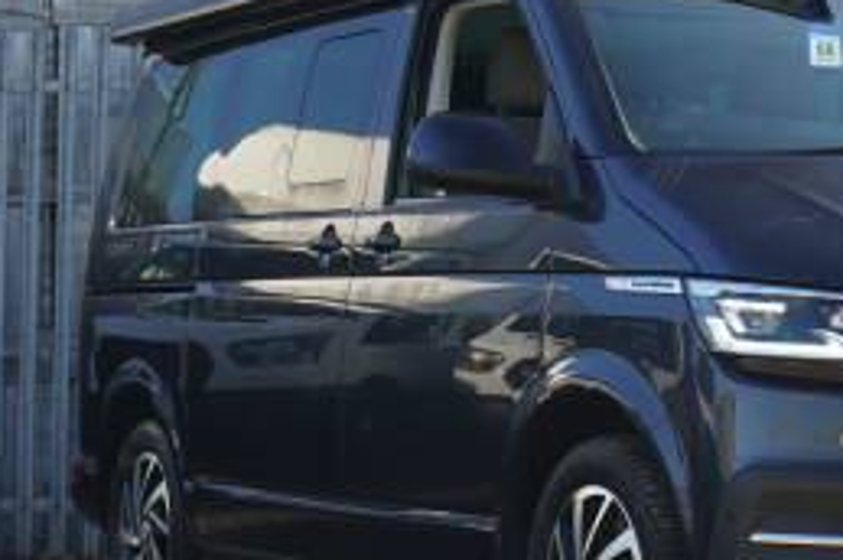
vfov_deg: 10.8
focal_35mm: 126
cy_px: 186
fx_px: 2947
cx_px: 762
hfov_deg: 16.1
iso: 100
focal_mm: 34
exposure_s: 1/60
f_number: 5.6
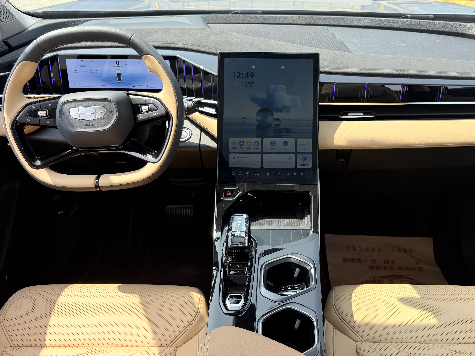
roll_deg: -0.2
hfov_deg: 58.1
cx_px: 270
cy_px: 176
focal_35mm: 31
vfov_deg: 45.4
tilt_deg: -31.3
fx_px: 425
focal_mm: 6.76
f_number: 1.78
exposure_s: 1/967
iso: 100
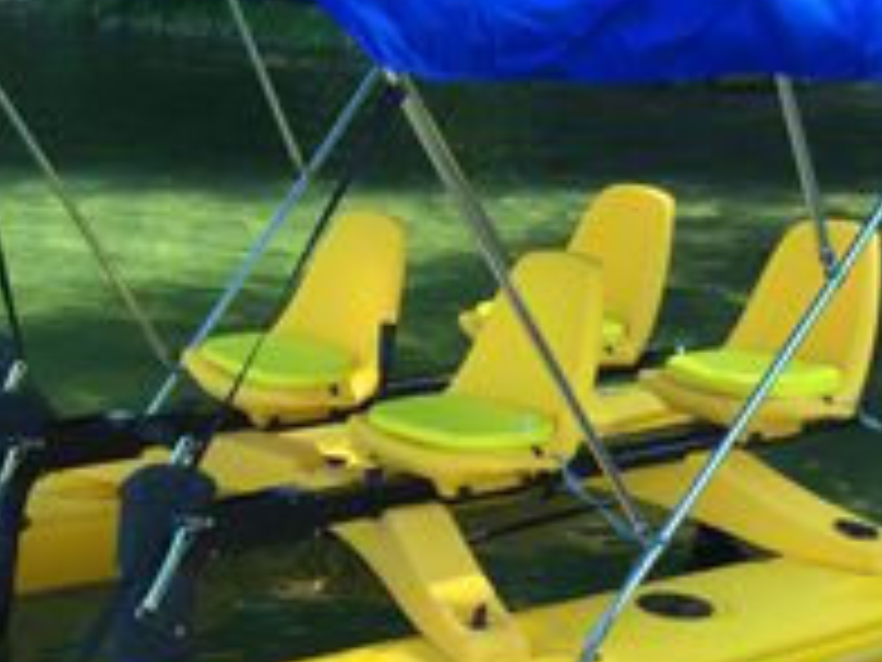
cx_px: 144
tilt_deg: -16.2
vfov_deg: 19.8
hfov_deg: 25.7
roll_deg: -1.0
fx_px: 1885
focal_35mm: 74
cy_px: 484
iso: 32
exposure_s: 1/169
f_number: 2.2
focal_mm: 4.15
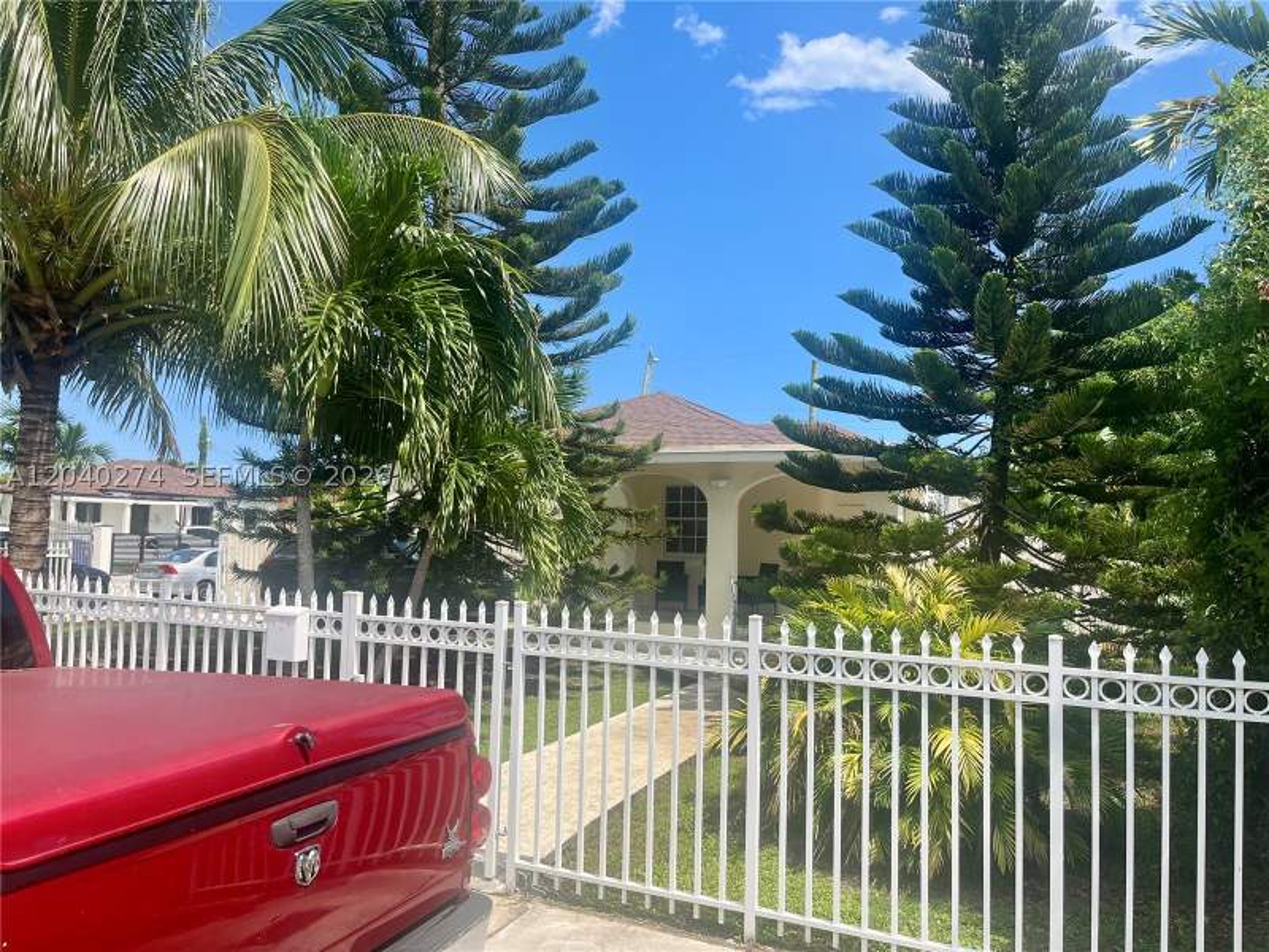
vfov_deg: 53.1
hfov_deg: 67.3
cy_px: 476
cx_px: 634
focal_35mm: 26
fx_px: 953
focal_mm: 5.1
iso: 50
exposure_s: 1/3049
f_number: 1.6
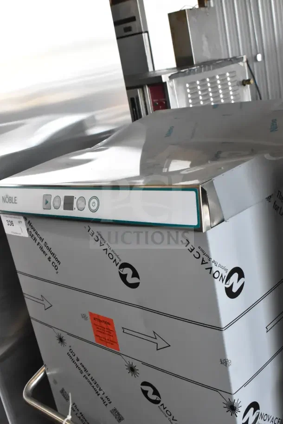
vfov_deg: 46.4
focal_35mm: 42
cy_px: 212
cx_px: 142
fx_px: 495
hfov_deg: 31.9
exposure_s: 1/320
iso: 6400
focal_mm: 28
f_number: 9
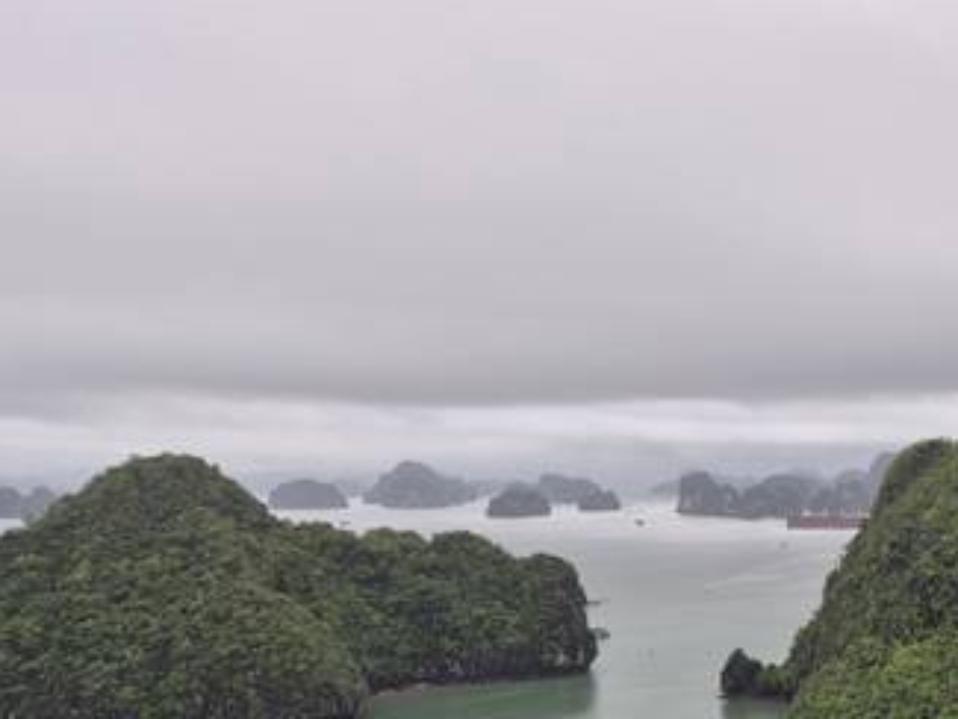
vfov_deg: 27.7
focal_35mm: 51
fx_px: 1412
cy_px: 619
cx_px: 1011
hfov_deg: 33.5
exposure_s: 1/180
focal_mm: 5.4
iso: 32
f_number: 1.8
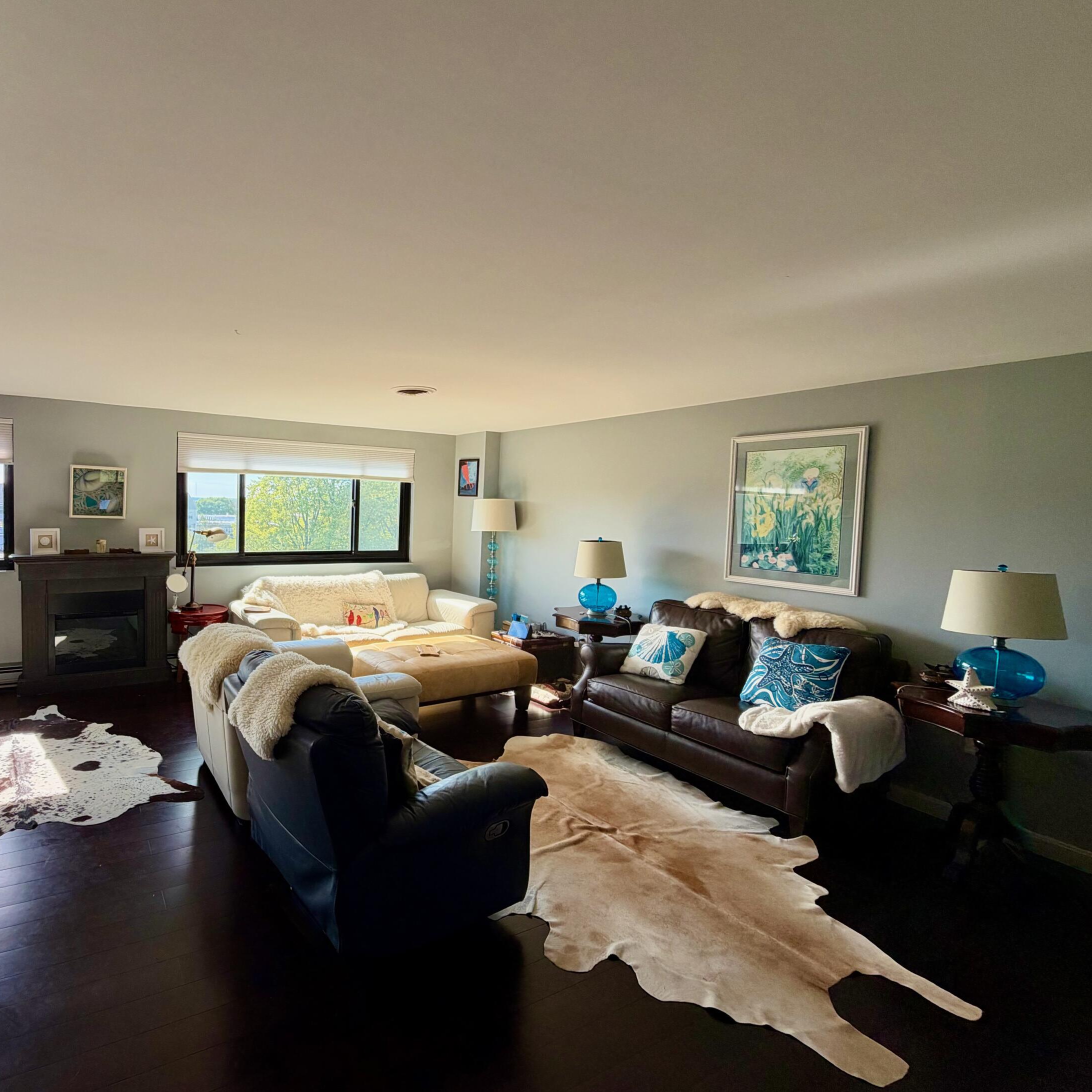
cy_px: 536
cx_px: 356
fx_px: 607
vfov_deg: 84.0
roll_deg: -1.7
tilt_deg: -2.9
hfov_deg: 80.9
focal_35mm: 17
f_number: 2.2
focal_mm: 2.22
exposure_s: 1/121
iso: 64
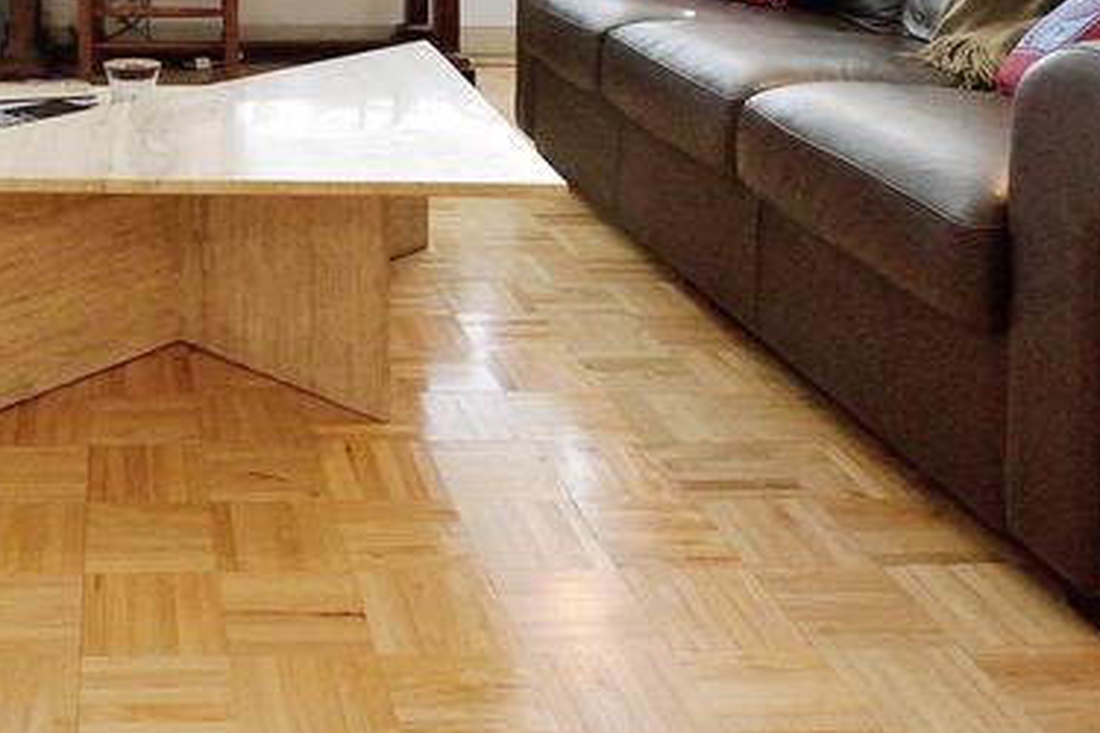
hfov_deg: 43.7
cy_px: -207
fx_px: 1253
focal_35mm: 41
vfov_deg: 27.5
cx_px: 132
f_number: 6.3
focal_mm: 10
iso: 1600
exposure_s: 1/60
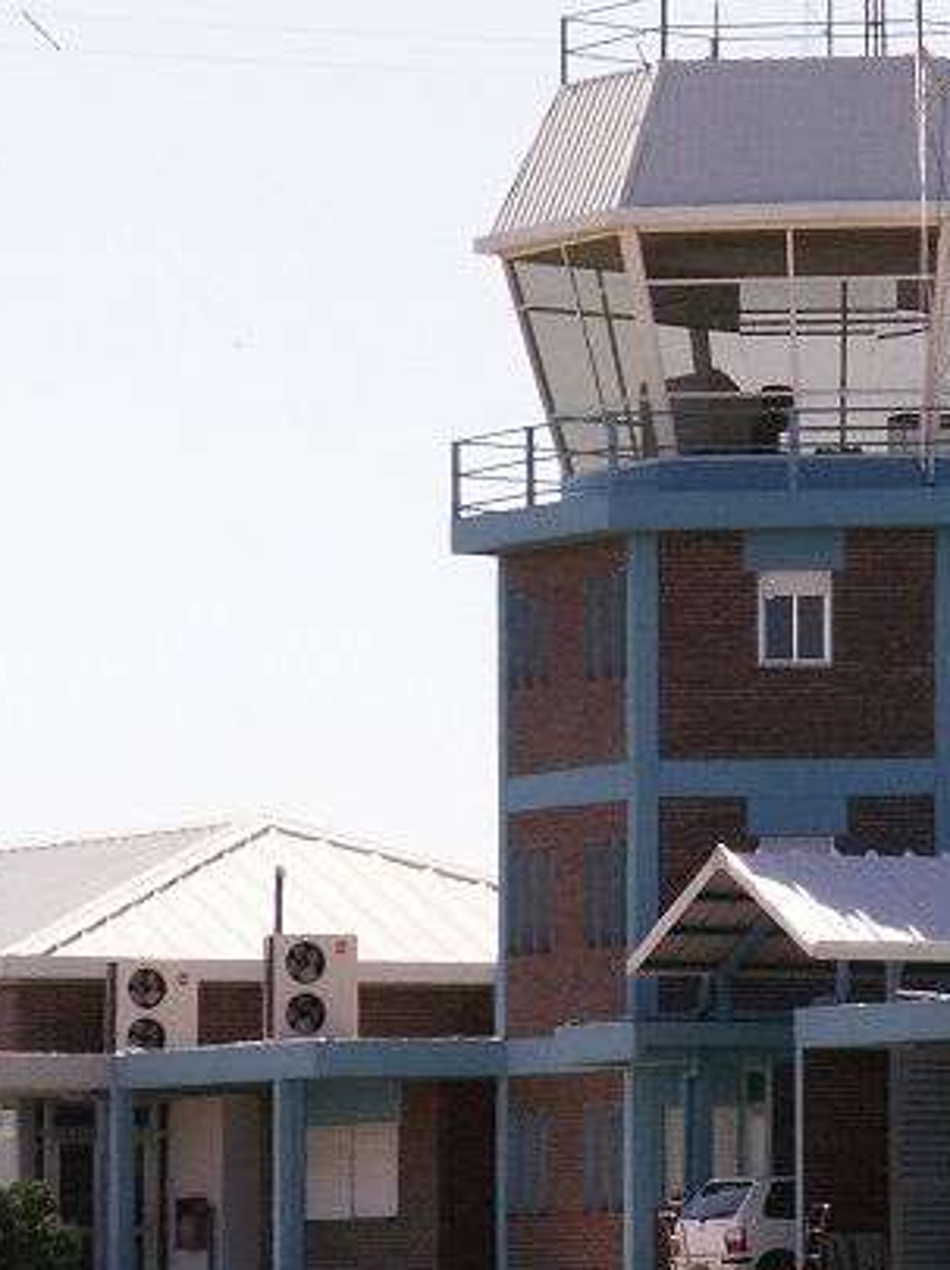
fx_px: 12608
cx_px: 433
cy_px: 652
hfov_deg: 4.3
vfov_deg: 5.8
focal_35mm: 344
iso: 100
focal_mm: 23.69
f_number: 8
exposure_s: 1/320
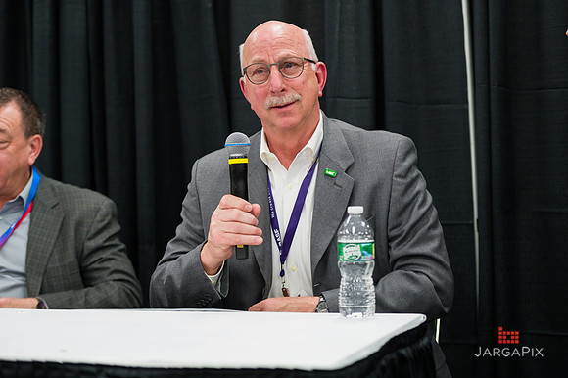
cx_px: 284
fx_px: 1261
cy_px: 189
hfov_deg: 25.4
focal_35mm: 80
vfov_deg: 17.0
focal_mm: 80
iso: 1600
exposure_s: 1/320
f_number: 3.2
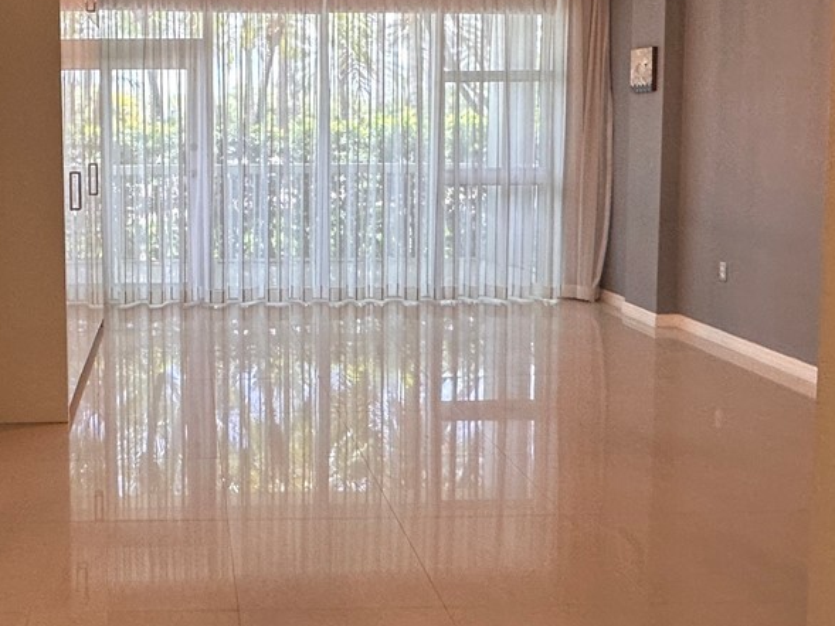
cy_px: 194
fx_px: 917
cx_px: 194
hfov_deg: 46.9
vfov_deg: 37.2
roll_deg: +0.1
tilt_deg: +0.2
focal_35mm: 38
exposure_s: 1/120
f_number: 2.2
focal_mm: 2.22
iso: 160
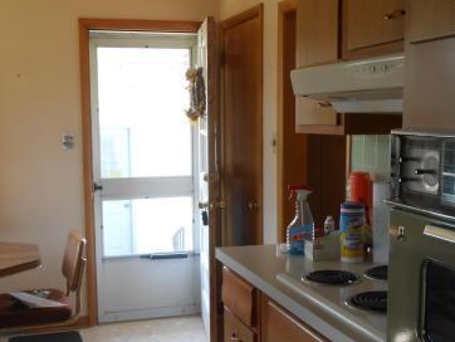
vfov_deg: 27.5
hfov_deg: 36.1
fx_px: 697
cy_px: 205
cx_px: 240
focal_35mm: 53
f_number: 3.8
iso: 80
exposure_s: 1/40
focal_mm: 5.3
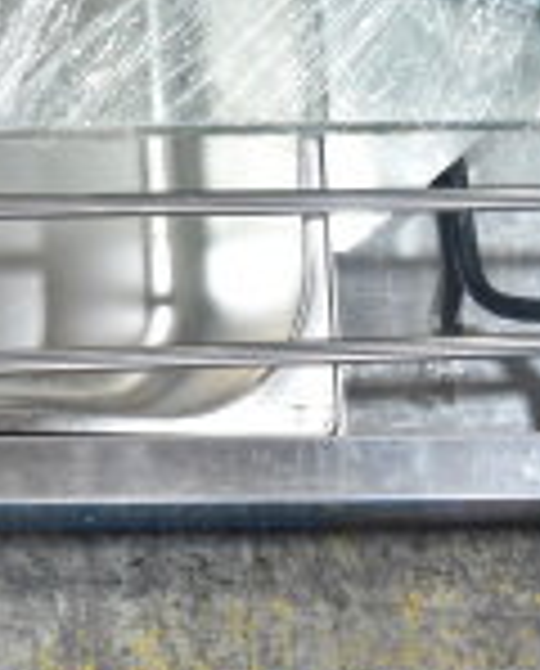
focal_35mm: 115
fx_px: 2288
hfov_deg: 11.7
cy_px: 70
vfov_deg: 16.5
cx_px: -612
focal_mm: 20
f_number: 3.8
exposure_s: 1/30
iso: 200
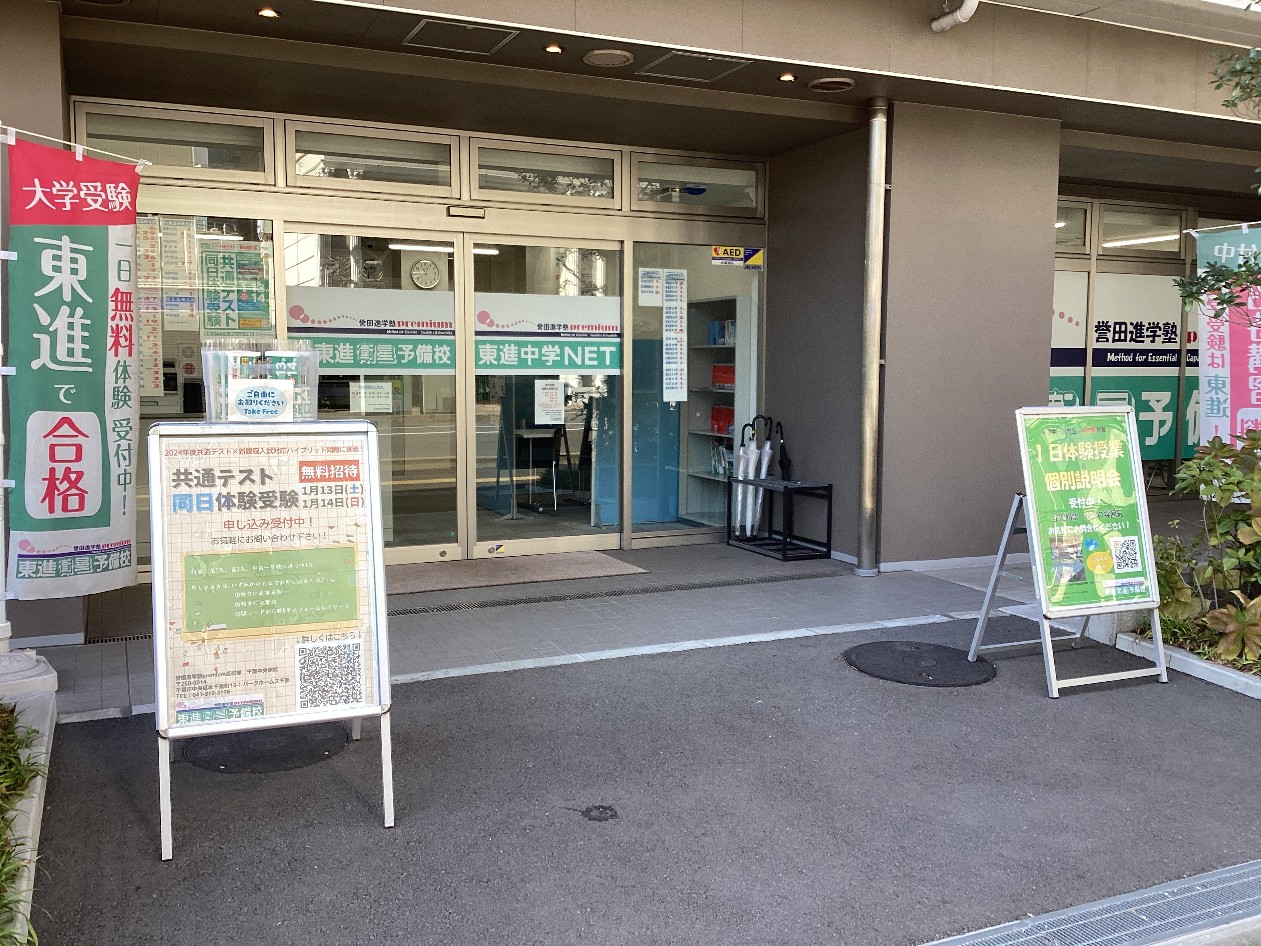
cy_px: 473
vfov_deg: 45.4
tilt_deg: -4.9
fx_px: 1129
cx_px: 630
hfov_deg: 58.4
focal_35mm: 31
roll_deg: -0.1
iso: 25
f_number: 2.4
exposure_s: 1/100
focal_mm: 3.3
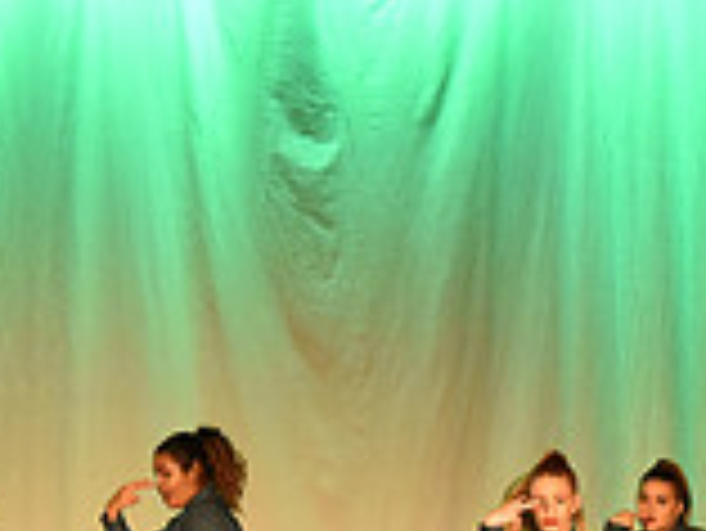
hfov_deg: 7.0
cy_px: 682
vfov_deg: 5.2
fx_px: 5797
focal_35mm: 284
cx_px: 265
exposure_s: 1/250
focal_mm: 80
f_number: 4
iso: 2000
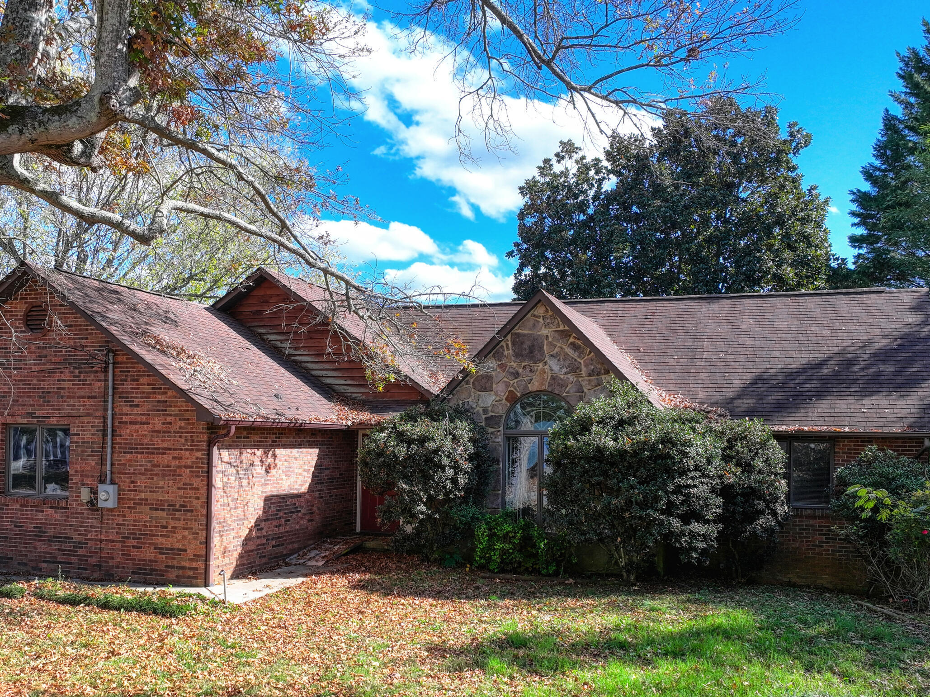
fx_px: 940
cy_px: 431
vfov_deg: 40.4
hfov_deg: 52.5
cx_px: 410
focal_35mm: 35
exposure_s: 1/640
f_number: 2.8
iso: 230
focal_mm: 12.3
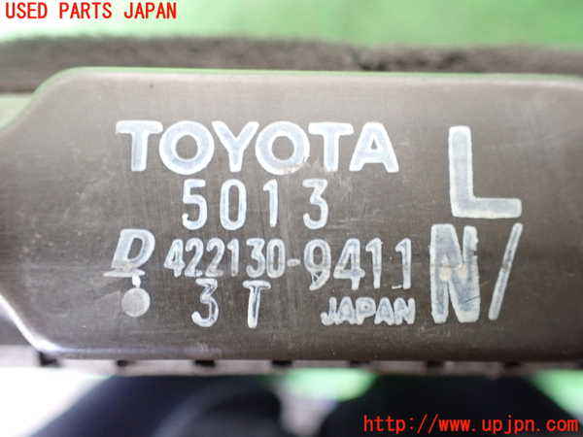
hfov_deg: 60.0
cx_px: 292
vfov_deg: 46.8
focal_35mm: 30
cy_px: 218
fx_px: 505
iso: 800
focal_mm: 5.4
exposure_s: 1/30
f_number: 2.3
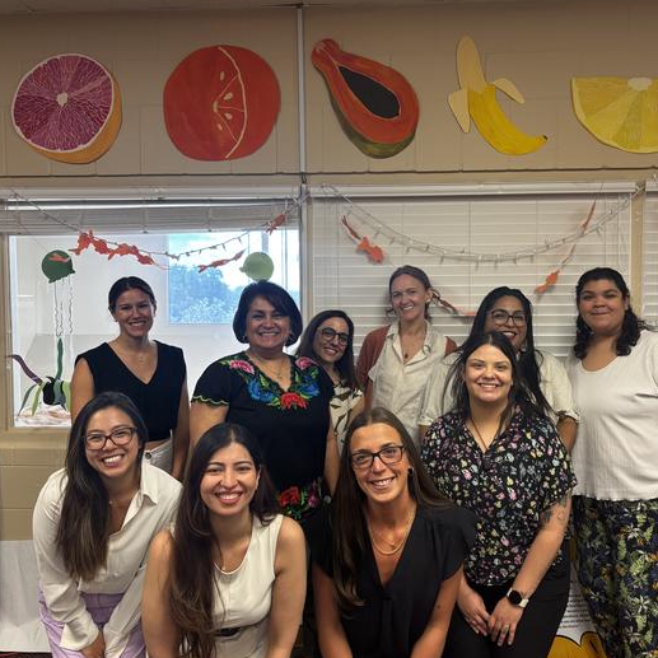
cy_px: 333
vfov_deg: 51.1
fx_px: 688
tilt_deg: -2.6
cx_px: 363
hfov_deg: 51.0
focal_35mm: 32
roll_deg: +0.0
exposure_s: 1/60
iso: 100
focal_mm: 5.96
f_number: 1.6
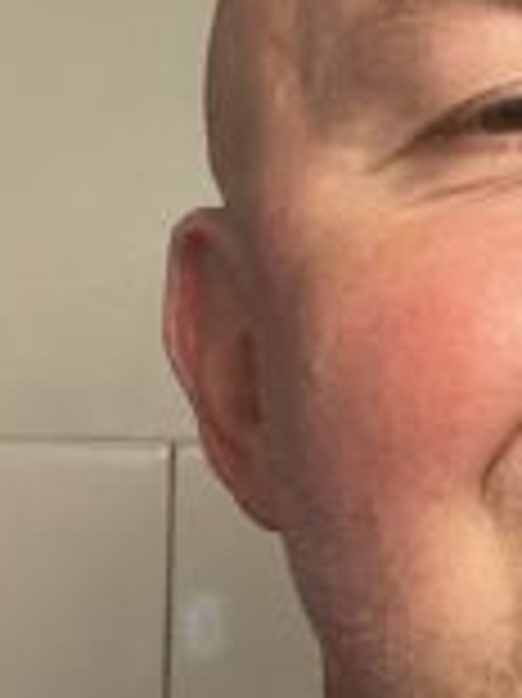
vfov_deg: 17.0
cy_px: 297
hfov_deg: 12.5
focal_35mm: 116
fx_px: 2336
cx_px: 598
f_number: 2.2
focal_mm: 2.71
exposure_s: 1/50
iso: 320
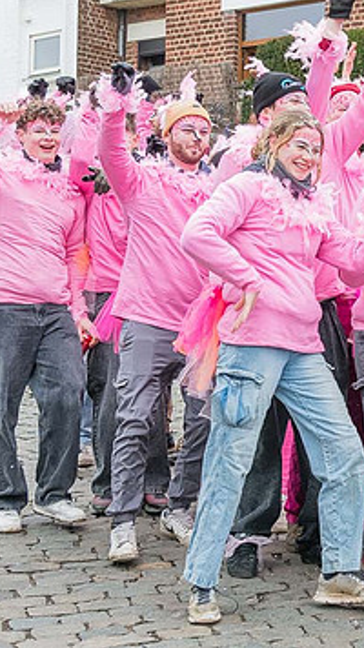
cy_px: 298
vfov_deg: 23.2
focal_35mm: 92
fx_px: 1580
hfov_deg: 12.5
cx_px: 555
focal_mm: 44
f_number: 5.6
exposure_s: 1/200
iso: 1600
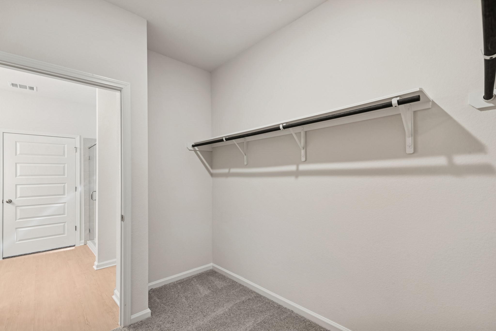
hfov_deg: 96.7
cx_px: 248
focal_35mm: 16
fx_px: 221
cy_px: 166
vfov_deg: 73.8
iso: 100
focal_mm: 16
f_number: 9
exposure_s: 1/2
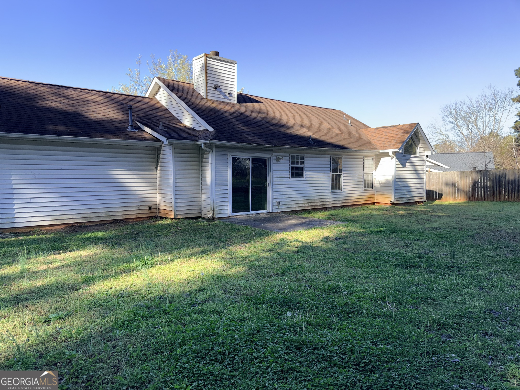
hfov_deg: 71.6
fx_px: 361
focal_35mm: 24
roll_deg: +0.4
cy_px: 195
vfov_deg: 56.8
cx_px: 260
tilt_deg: -3.1
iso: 50
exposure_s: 1/780
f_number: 1.78
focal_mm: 6.76
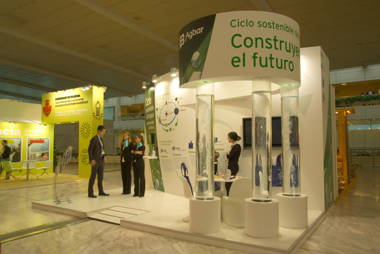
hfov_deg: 63.7
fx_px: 306
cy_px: 127
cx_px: 190
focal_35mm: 29
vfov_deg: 45.0
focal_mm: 29
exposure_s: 1/8
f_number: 9.5
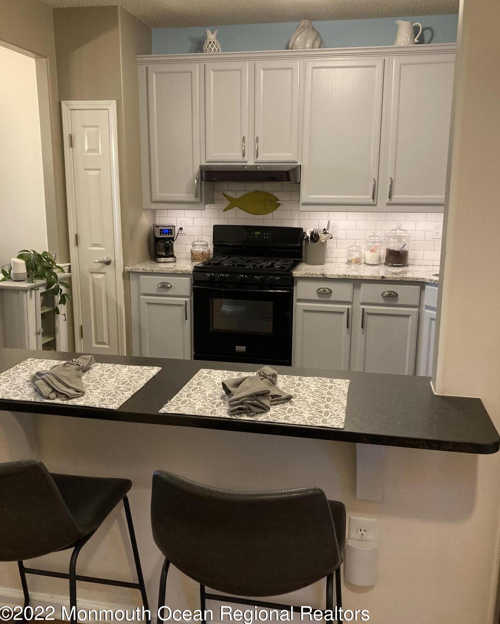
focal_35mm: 30
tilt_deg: -10.5
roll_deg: -1.7
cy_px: 302
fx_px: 555
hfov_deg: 48.5
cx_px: 254
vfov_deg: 58.8
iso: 200
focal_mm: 3.99
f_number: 1.8
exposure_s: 1/60
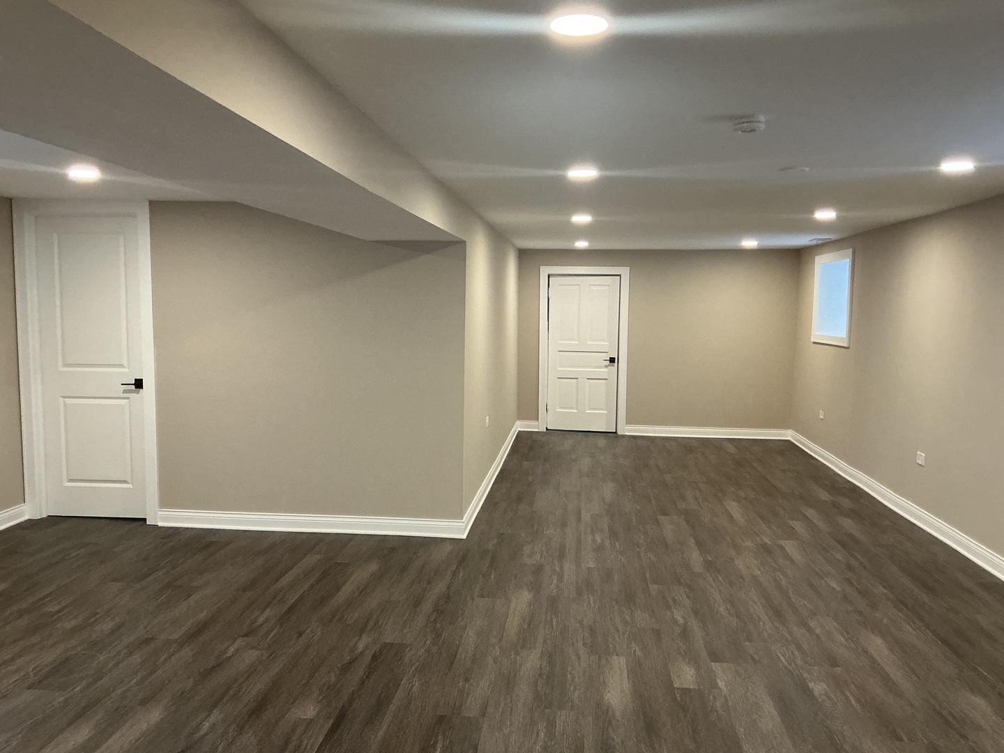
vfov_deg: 49.7
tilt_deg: -5.5
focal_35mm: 28
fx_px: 812
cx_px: 502
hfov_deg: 63.4
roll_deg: -0.1
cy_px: 376
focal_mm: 3
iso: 160
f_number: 1.8
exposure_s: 1/60
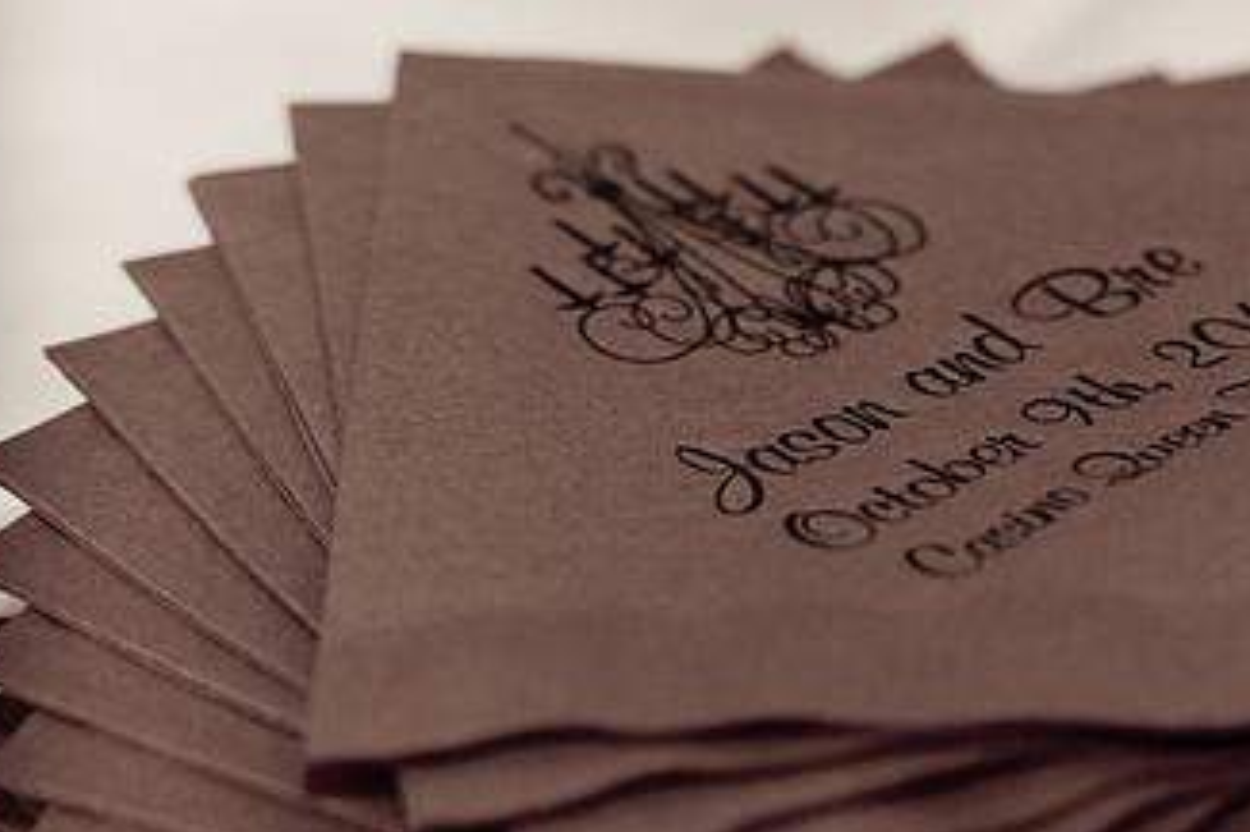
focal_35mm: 535
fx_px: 18566
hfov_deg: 3.9
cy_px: 495
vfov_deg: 2.6
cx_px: 1054
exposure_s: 1/60
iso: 640
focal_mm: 200
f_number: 2.8
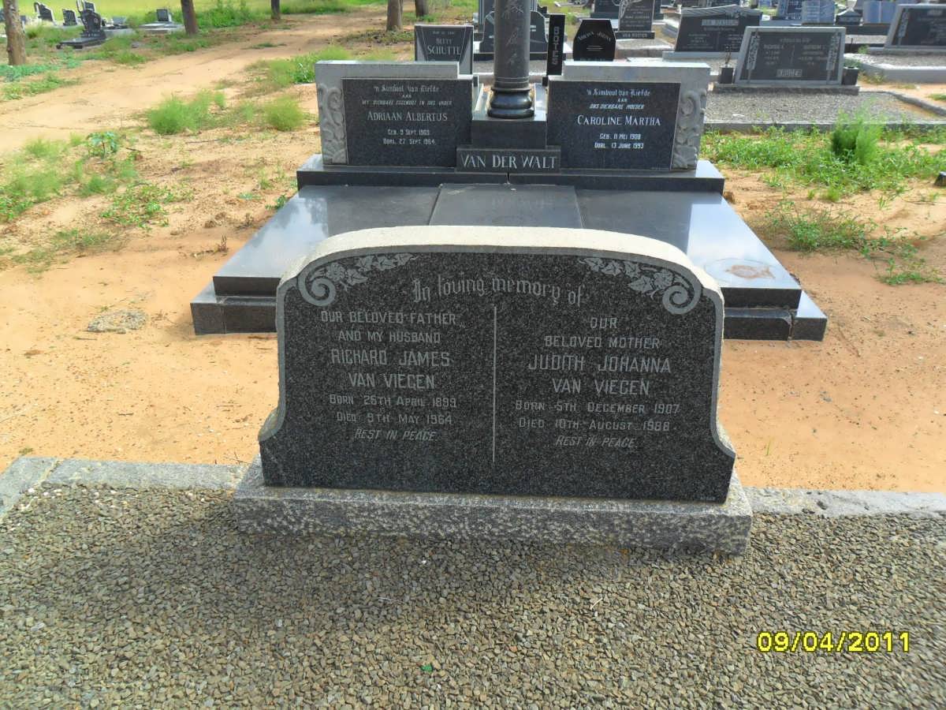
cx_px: 473
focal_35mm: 27
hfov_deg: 65.3
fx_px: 738
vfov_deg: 51.4
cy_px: 355
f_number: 3.5
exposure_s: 1/350
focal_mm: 4.9
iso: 100
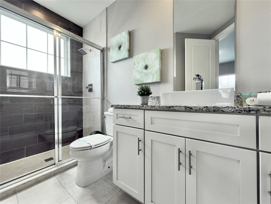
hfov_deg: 102.1
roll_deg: +0.1
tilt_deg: +0.5
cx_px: 136
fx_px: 110
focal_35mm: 14
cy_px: 102
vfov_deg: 85.7
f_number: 2.2
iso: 125
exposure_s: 1/120
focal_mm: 2.22
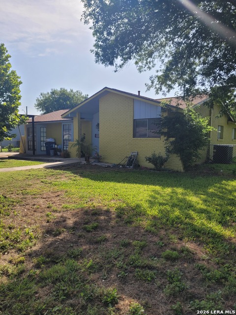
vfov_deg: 67.3
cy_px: 158
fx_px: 236
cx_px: 118
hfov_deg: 53.1
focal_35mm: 26
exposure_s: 1/2077
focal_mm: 5.4
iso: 40
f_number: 1.8
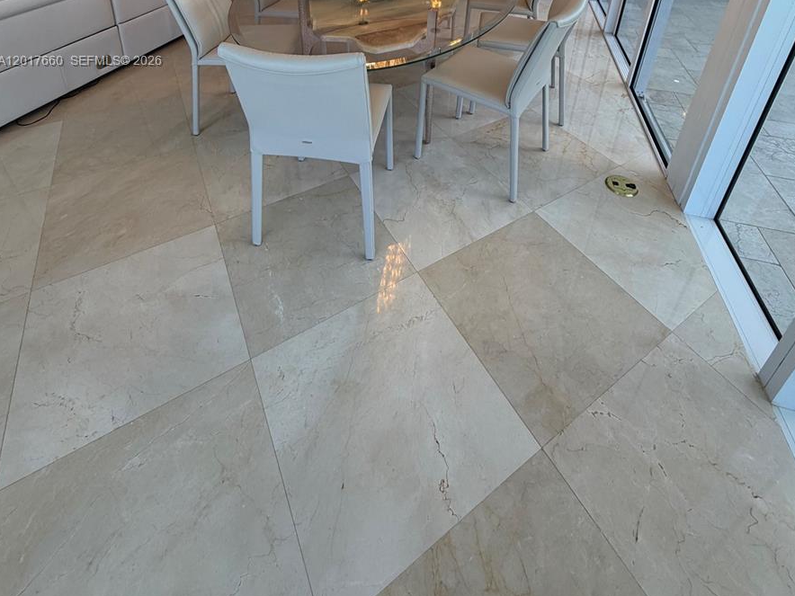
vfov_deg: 58.8
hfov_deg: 84.7
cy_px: 62
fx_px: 436
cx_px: 400
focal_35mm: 19
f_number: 2.2
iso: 80
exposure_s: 1/120
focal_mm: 2.22
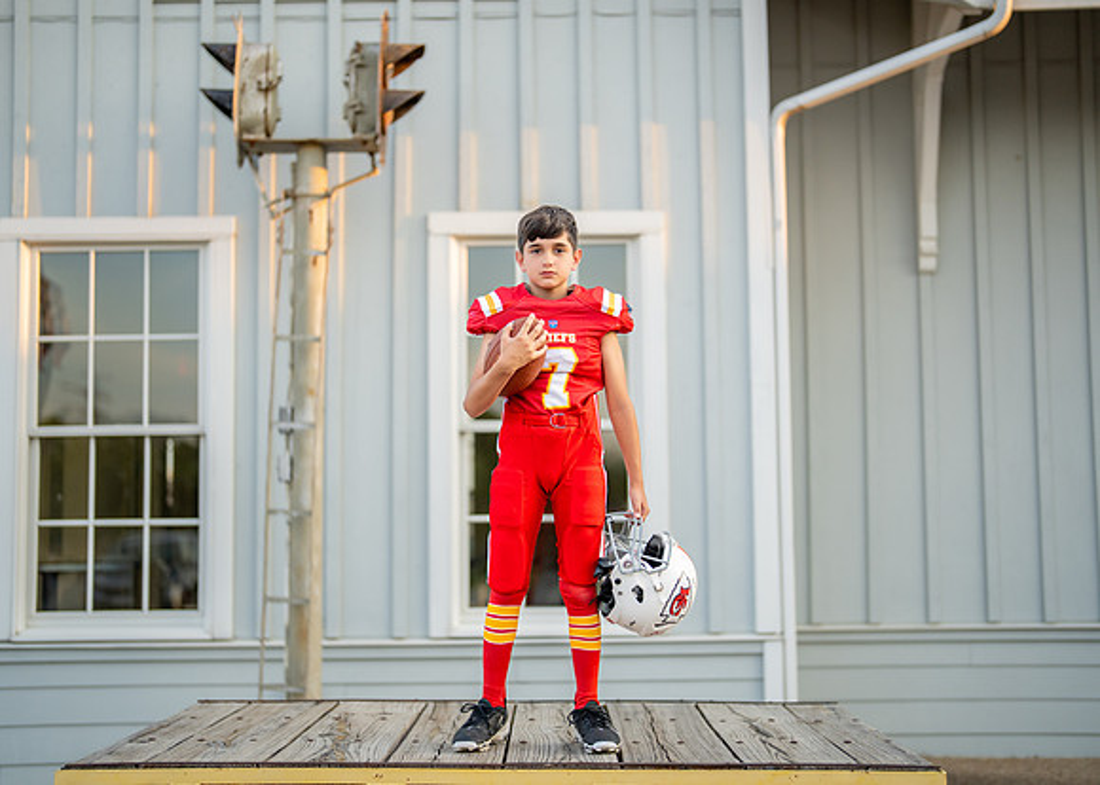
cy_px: 389
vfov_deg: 26.1
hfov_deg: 35.9
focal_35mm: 54
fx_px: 1696
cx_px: 545
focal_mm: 50
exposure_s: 1/2500
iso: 200
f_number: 1.2
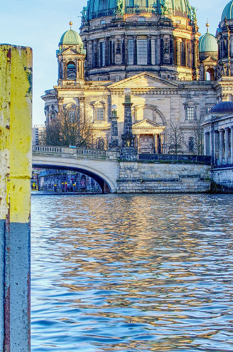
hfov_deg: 16.7
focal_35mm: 81
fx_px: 789
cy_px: 162
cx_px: 60
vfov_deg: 25.1
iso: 100
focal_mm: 24
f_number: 10
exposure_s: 1/20
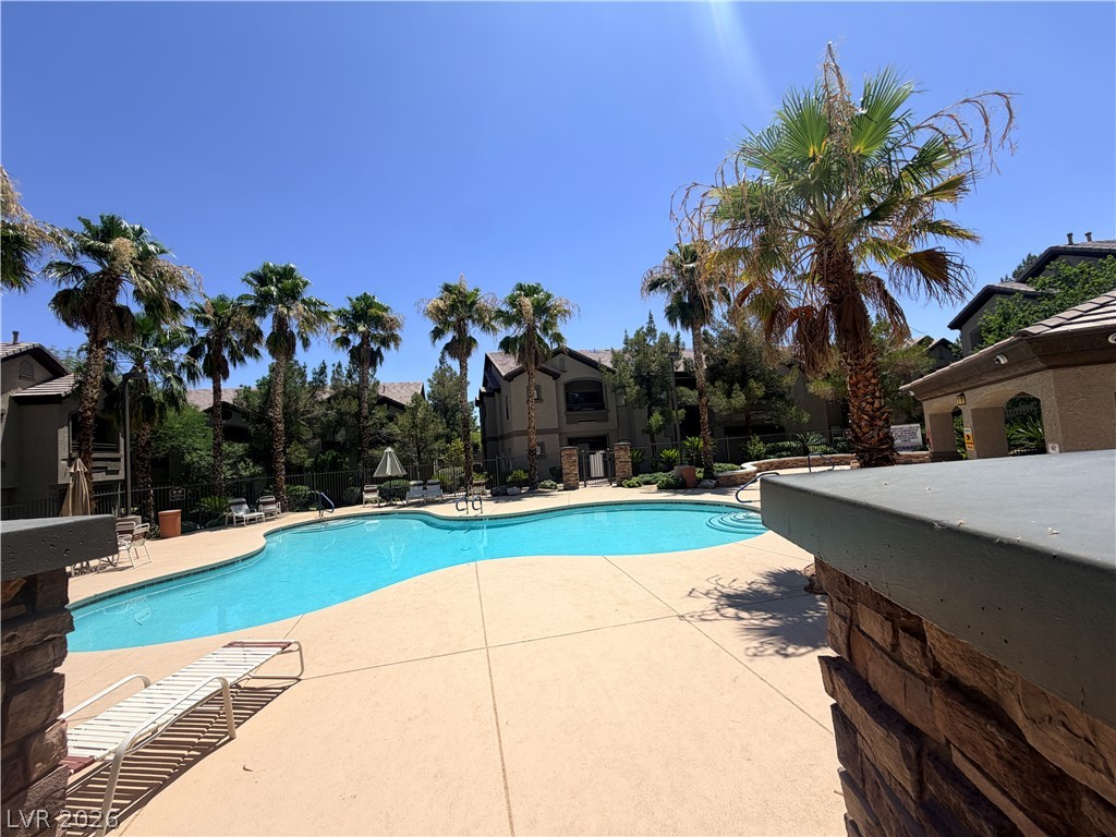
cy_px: 418
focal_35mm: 14
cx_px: 558
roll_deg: +4.0
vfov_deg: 85.7
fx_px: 451
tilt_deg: +2.5
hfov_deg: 102.1
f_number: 2.2
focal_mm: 2.22
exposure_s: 1/1368
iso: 20
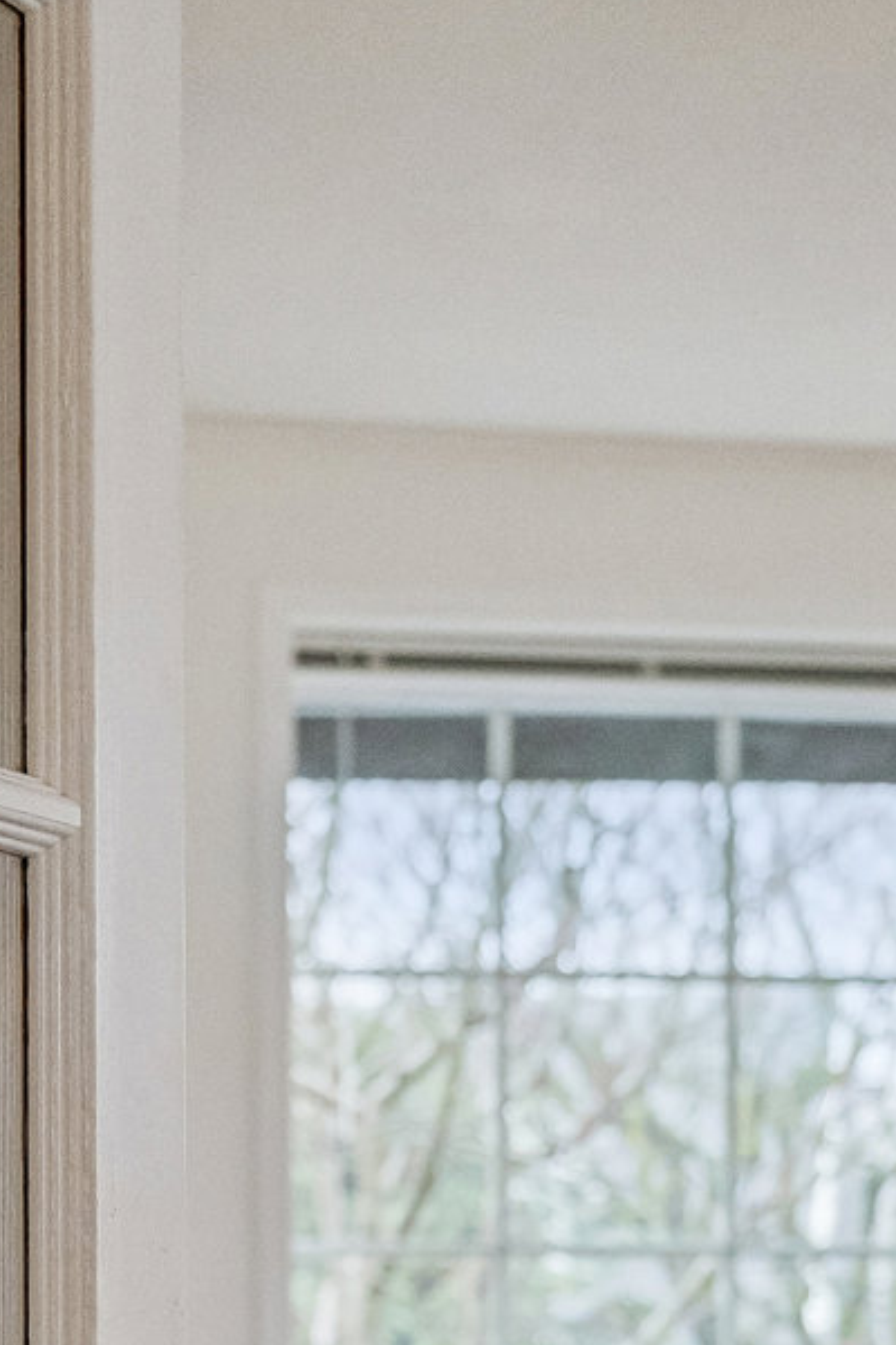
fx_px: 3882
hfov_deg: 13.1
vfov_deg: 19.2
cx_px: 128
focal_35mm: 104
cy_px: 1298
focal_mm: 35
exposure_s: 1/320
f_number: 4
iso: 2500
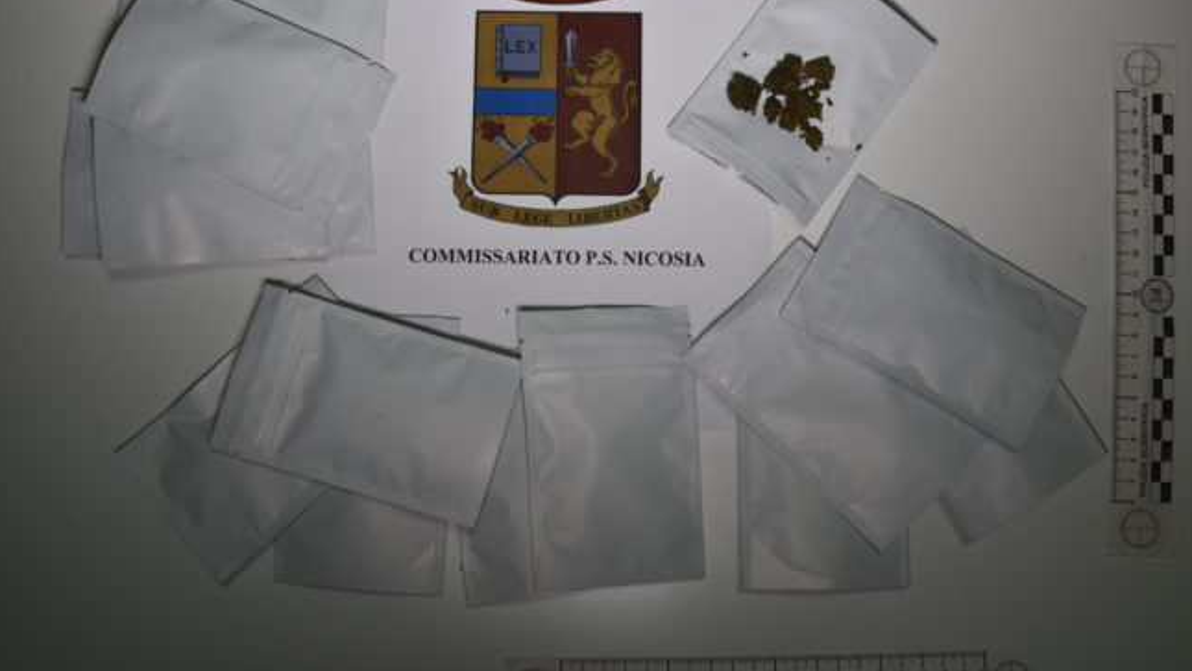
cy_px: 321
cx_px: 593
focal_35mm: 38
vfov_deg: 31.2
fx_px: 1201
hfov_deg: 52.8
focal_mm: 24
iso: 320
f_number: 5.6
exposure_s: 1/125
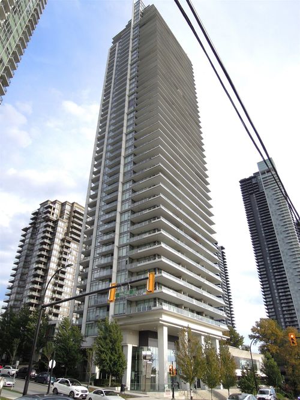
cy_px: 200
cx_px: 150
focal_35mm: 24
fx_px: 277
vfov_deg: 71.6
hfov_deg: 56.8
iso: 160
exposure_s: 1/1250
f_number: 2.8
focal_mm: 4.3
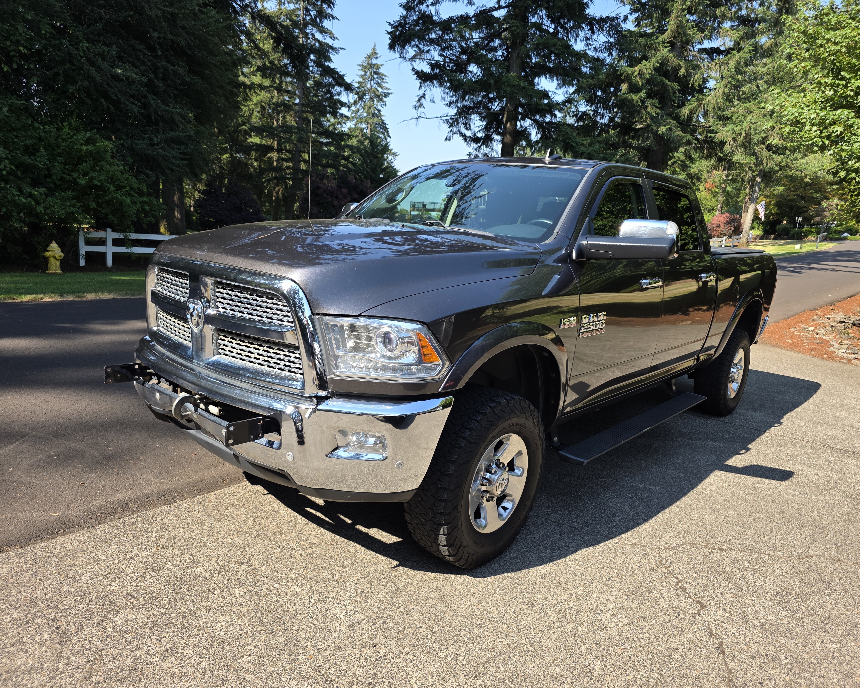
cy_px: 344
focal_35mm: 24
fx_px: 611
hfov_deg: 70.3
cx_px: 443
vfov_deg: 58.8
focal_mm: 6.3
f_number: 1.7
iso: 80
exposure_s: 1/1814
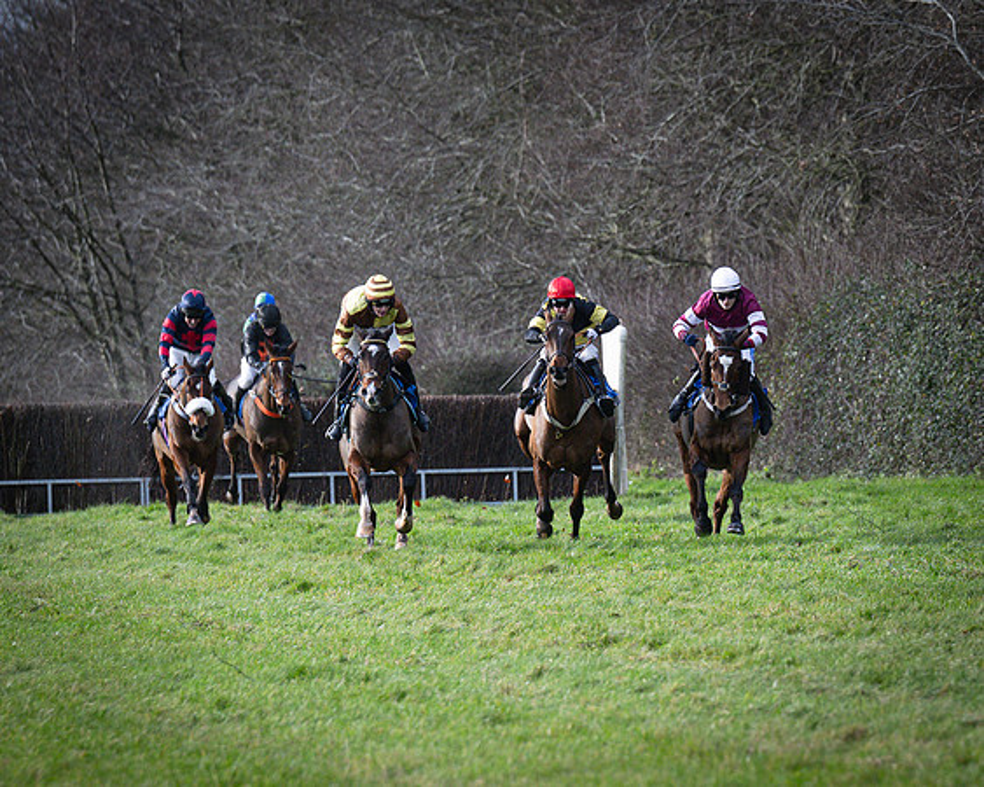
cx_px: 758
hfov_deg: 3.8
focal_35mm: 504
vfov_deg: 3.1
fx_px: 14663
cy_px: 435
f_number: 4
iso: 400
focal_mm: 170
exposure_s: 1/1250
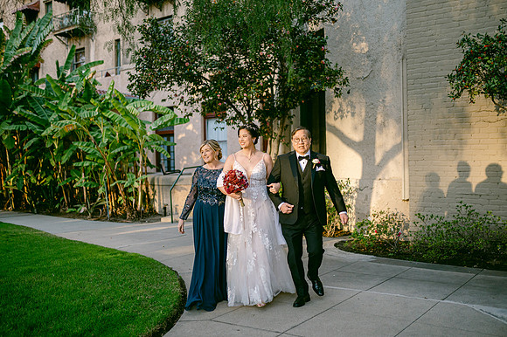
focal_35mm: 37
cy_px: 168
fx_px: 519
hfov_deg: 52.0
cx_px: 246
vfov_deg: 36.0
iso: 1000
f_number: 1.4
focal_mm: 35
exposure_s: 1/2500
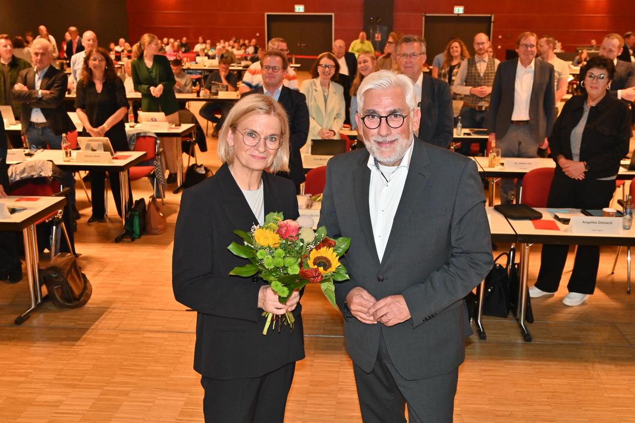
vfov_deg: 44.3
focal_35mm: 30
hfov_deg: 62.8
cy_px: 212
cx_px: 318
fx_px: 520
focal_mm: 29.5
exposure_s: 1/125
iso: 1600
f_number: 4.5
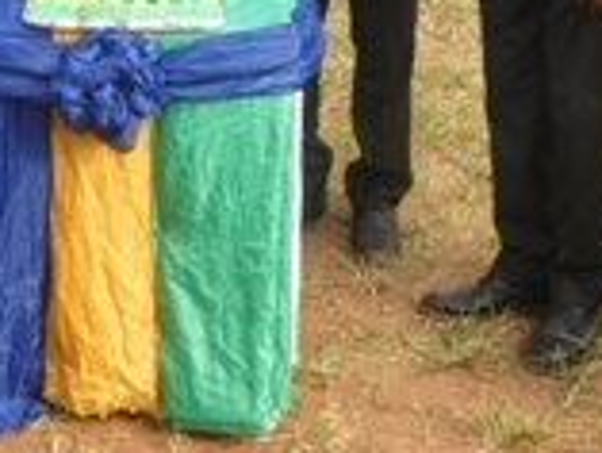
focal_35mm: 100
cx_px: 226
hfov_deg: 19.6
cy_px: -127
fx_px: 1740
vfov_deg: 14.2
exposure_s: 1/160
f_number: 3.7
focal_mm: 6.3
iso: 80
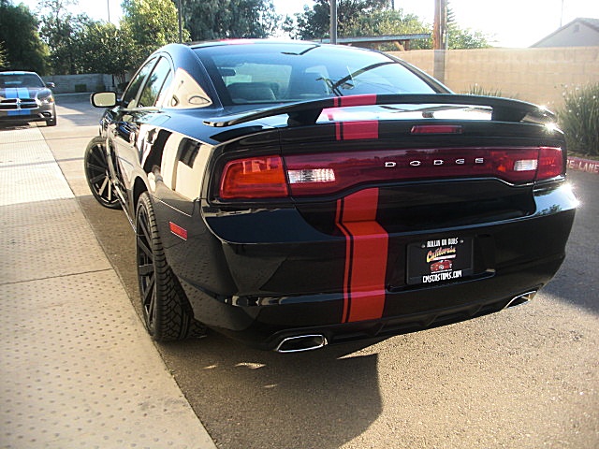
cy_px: 224
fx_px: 623
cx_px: 300
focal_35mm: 36
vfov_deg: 39.7
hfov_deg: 51.4
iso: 50
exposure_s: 1/160
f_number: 2.8
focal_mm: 6.3
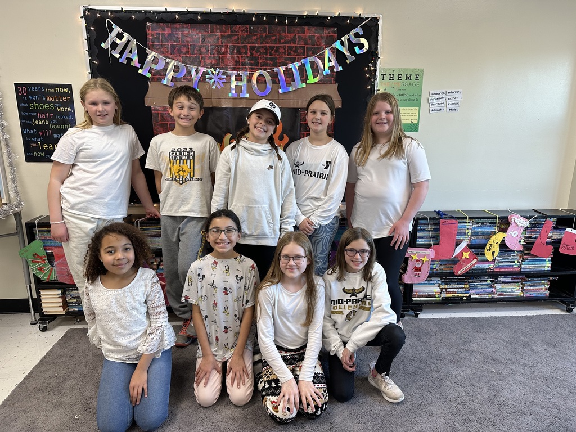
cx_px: 288
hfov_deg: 71.6
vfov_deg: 56.8
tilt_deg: -13.6
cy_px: 216
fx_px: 399
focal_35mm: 24
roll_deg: -0.2
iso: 125
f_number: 1.78
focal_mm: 6.86
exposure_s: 1/100
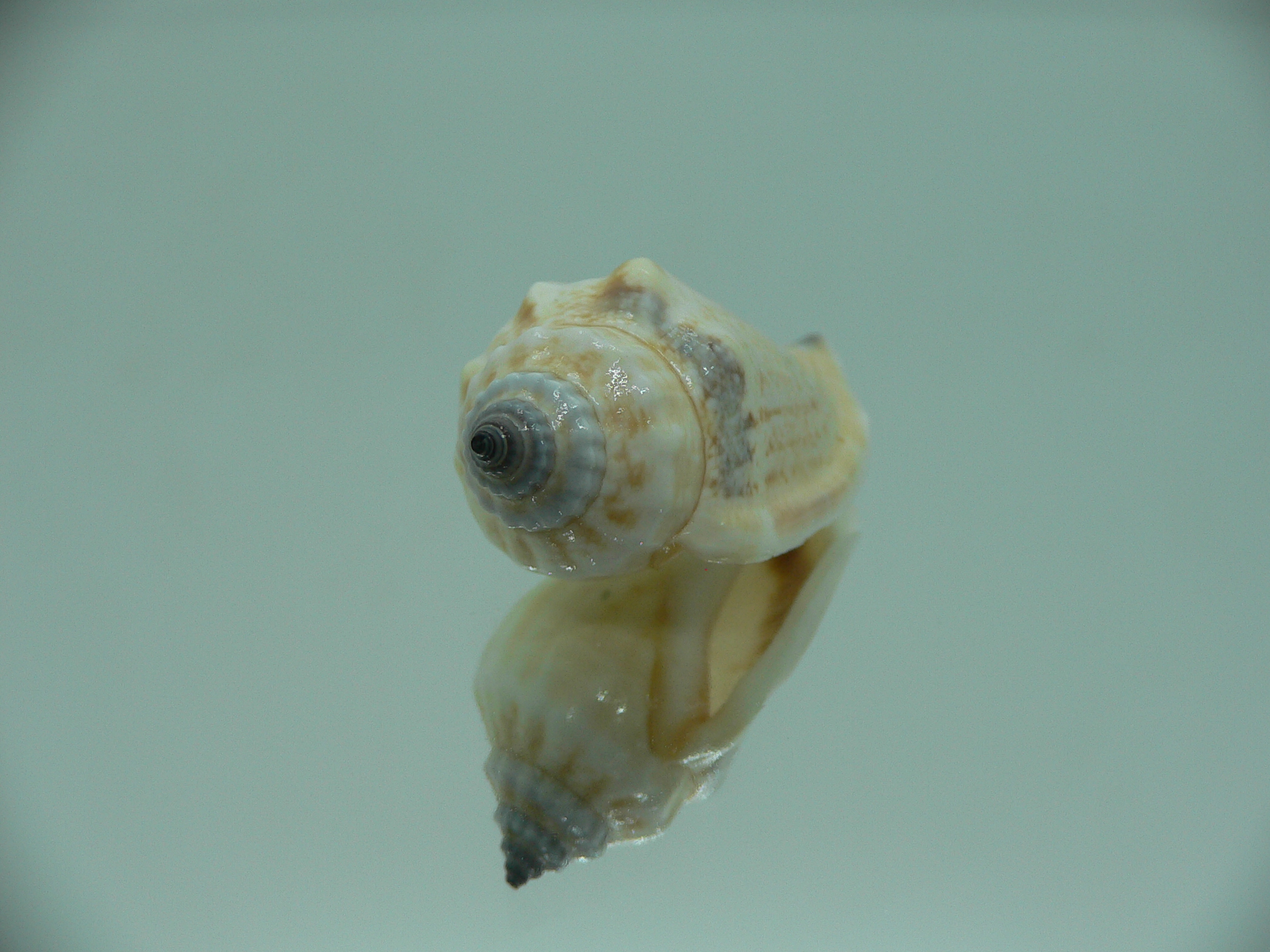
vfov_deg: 40.7
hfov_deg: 52.6
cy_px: 476
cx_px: 635
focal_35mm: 35
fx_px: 1284
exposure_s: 1/80
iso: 80
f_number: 2.8
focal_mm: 4.6
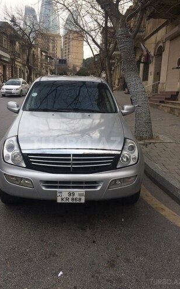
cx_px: 76
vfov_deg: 61.3
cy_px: 144
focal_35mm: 31
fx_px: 244
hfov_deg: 40.4
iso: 32
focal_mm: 4.15
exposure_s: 1/554
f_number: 2.2
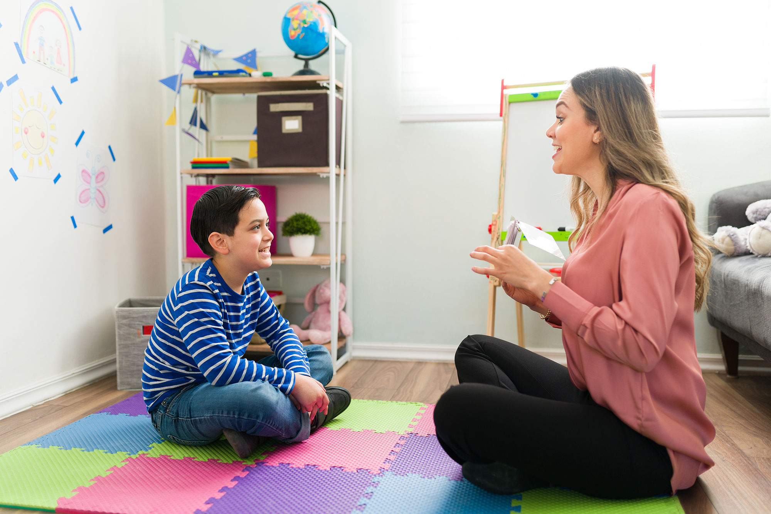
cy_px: 257
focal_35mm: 35
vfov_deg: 37.9
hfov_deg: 54.4
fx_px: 750
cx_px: 386
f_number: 1.8
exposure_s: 1/160
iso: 320
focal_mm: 35
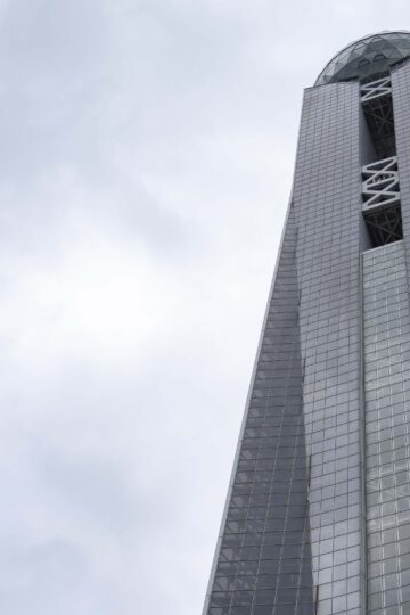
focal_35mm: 74
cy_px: 418
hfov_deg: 18.3
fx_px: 1264
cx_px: 326
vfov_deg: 27.2
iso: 100
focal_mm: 39
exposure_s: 1/160
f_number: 11
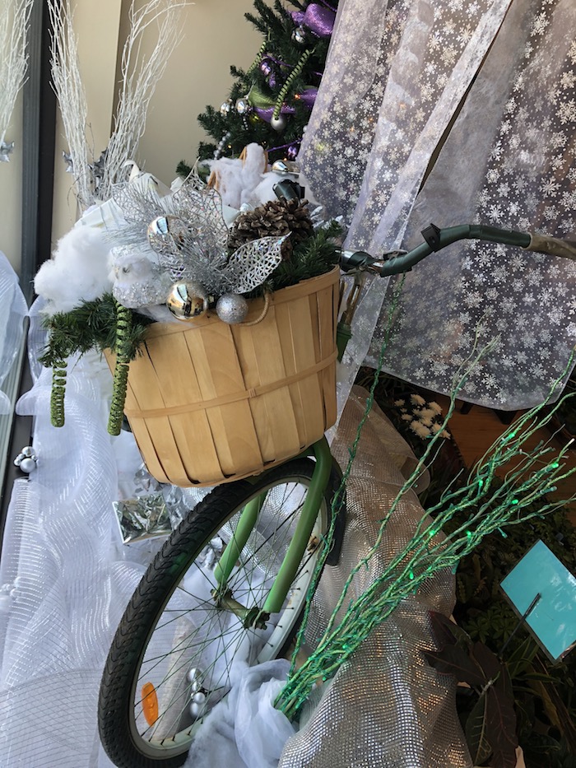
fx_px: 621
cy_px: 384
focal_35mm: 28
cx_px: 288
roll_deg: -17.0
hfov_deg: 49.8
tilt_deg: -33.6
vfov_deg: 63.4
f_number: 1.8
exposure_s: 1/120
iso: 40
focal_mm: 3.99
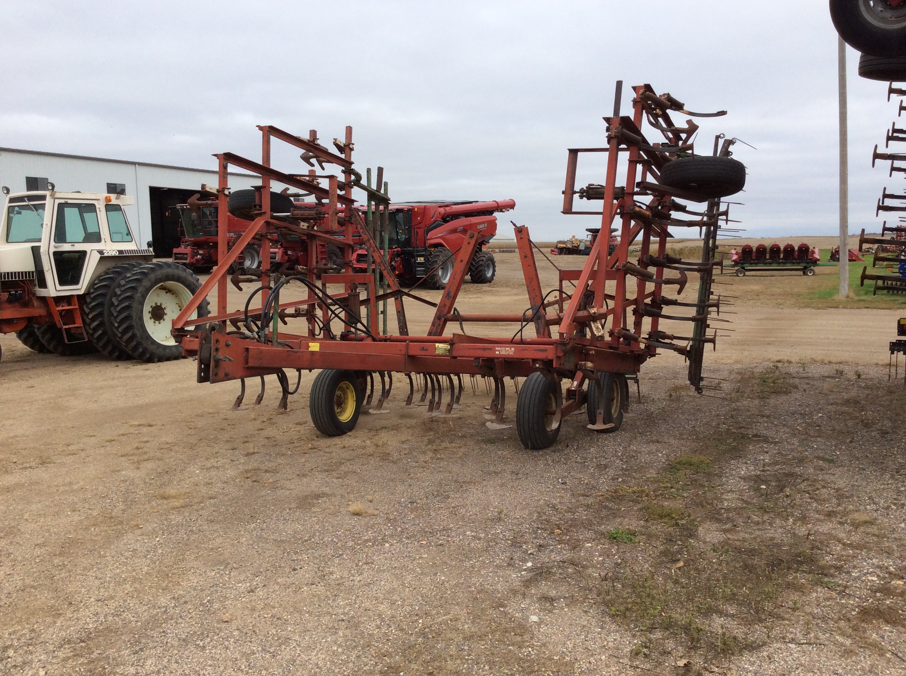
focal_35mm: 32
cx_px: 453
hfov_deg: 56.9
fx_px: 836
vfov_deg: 44.1
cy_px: 338
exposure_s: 1/629
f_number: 2.4
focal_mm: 3.3
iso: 32
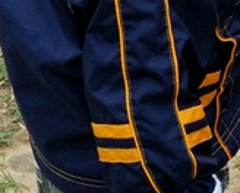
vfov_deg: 3.8
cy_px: -234
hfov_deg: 4.7
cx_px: 440
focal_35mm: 403
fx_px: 2869
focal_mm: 46
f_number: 5.6
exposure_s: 1/400
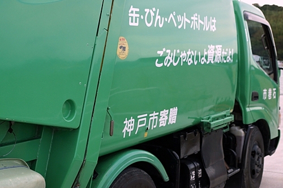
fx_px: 413
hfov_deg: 37.9
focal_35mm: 52
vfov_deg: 25.7
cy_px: 94
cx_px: 142
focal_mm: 35
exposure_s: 1/250
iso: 100
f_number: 4.5
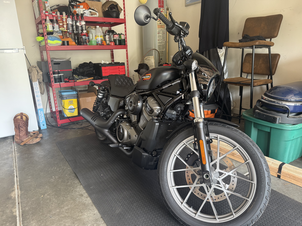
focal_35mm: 24
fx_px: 209
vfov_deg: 56.8
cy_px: 113
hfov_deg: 71.6
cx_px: 151
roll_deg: +1.4
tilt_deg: -16.3
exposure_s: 1/121
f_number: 1.78
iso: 160
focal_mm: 6.76
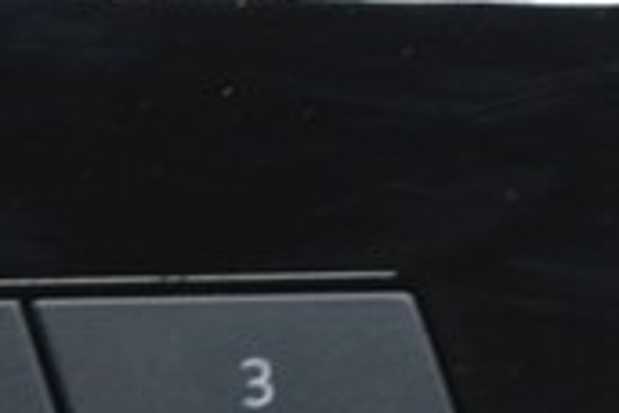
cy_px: 1103
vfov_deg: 2.8
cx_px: -177
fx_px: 8493
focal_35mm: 494
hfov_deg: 4.2
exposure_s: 1/20
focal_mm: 55
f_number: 5.6
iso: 400
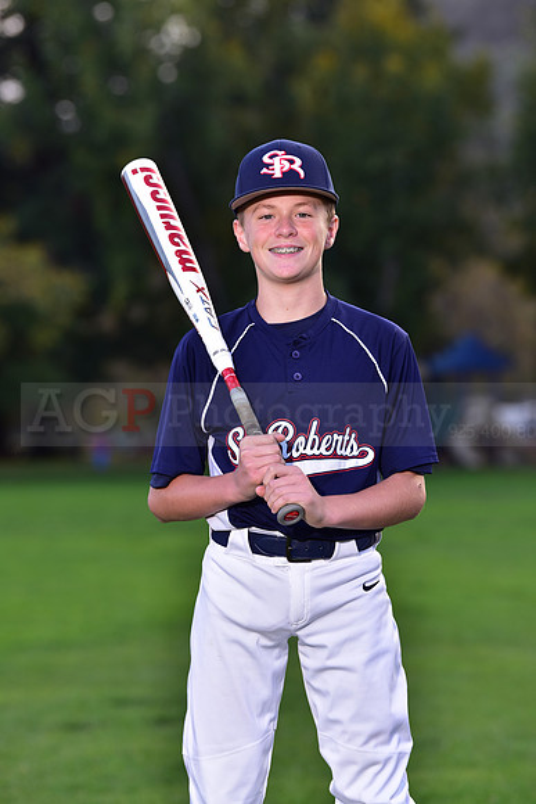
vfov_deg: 13.2
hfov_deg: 8.9
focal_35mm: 155
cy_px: 402
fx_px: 3459
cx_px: 268
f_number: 4.5
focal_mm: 155
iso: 200
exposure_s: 1/250
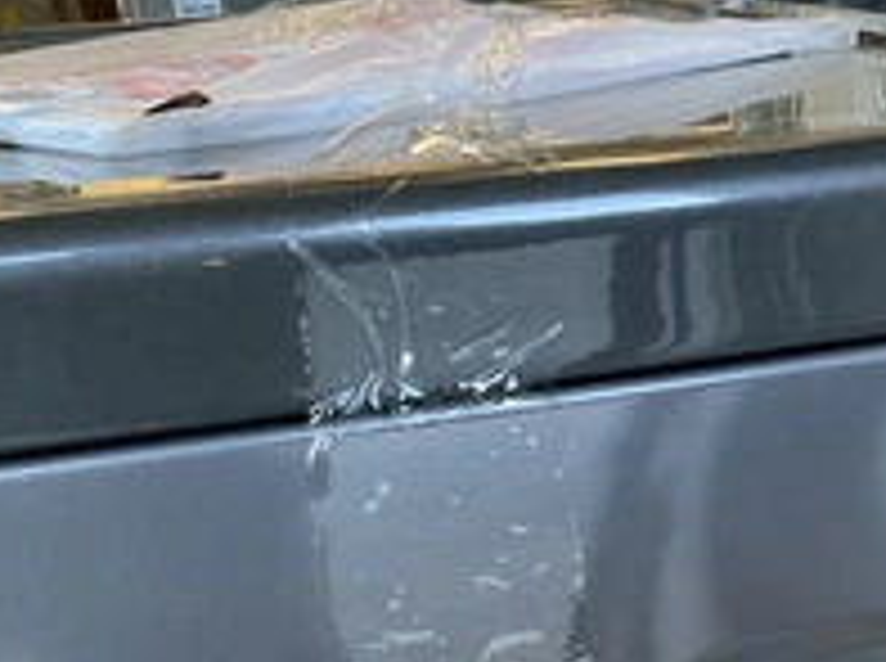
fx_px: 1507
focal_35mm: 59
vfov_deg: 24.5
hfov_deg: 31.4
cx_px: 778
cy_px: 477
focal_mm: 3
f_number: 1.8
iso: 160
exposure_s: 1/60
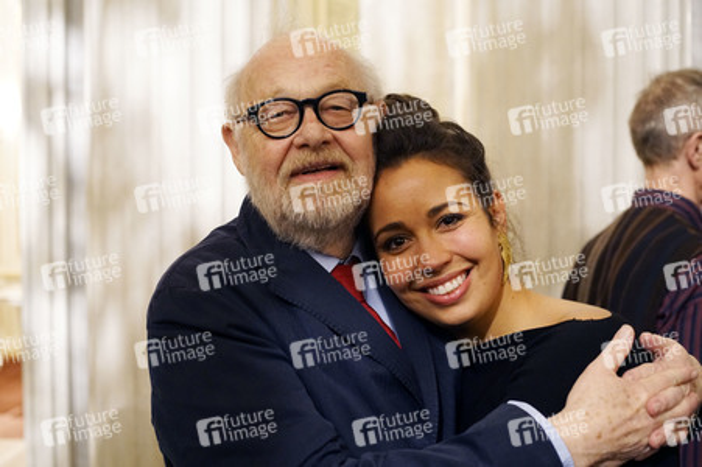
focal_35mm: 50
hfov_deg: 39.6
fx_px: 974
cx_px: 351
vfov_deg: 27.0
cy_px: 234
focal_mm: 50
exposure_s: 1/80
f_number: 4
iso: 6400
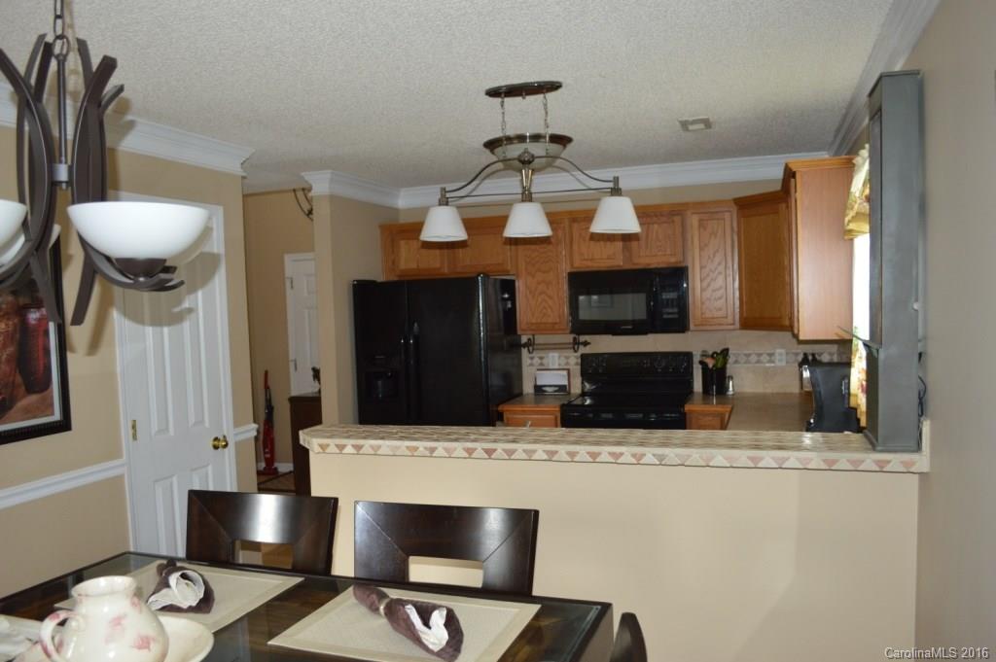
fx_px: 746
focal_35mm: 27
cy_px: 331
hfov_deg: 67.4
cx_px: 498
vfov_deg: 47.9
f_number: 3.5
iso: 640
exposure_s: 1/60
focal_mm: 18
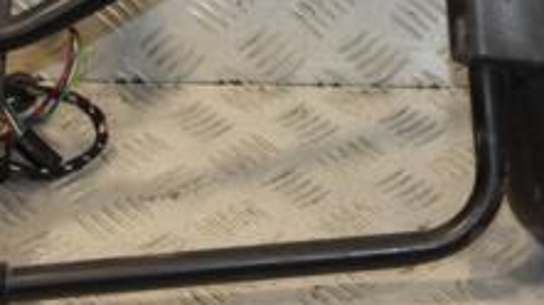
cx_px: 423
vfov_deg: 9.3
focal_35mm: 128
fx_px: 1845
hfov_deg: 16.7
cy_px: -64
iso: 800
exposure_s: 1/200
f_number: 5
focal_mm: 30
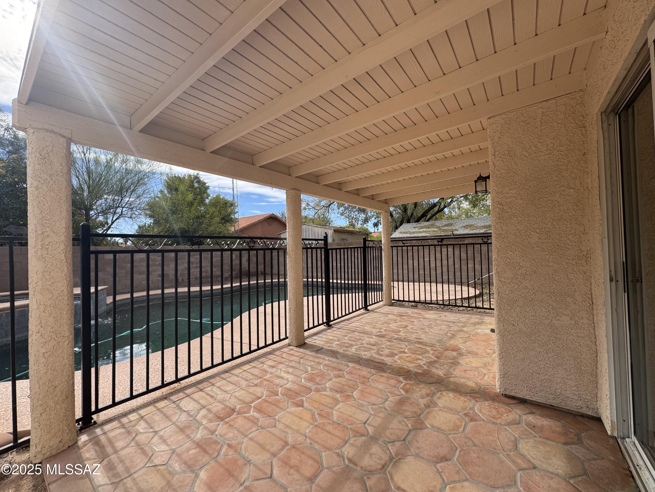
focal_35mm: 14
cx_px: 328
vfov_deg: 85.7
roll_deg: +1.5
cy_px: 246
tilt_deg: +1.1
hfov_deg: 102.1
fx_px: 265
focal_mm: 2.22
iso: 50
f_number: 2.2
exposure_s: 1/1198
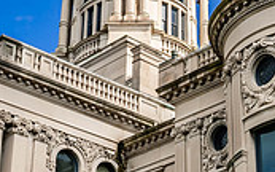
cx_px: 183
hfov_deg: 22.0
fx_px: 704
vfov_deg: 13.9
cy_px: 95
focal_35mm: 94
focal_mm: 18
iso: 100
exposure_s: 1/40
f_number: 16
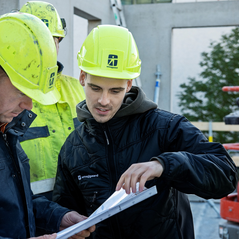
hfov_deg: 21.5
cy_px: 121
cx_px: 59
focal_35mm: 80
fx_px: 625
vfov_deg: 21.7
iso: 100
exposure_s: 1/100
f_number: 6.3
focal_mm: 62
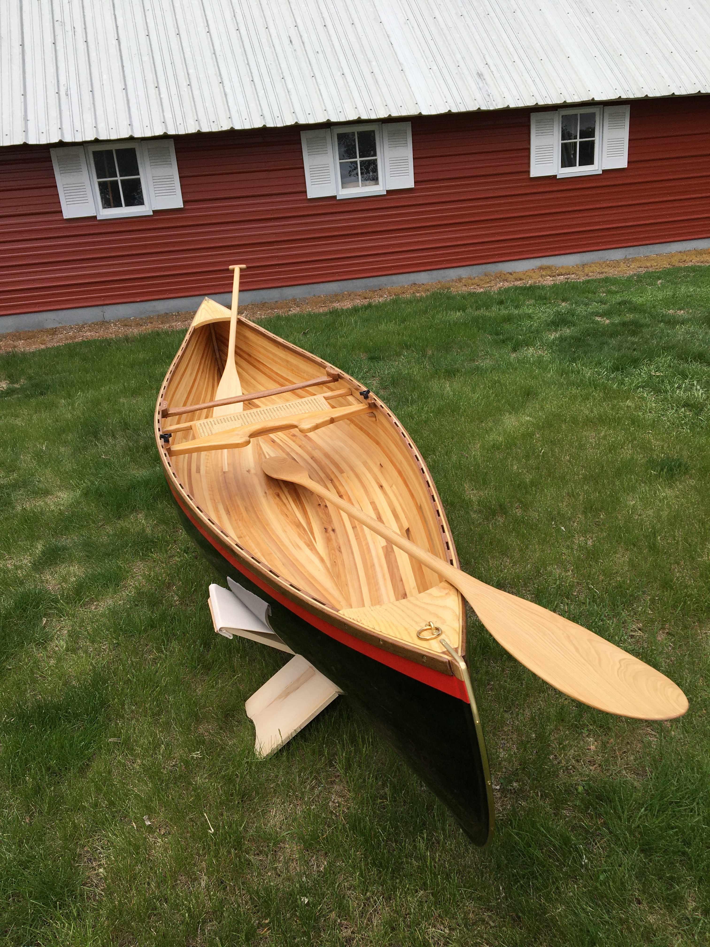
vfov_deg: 61.7
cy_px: 474
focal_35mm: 29
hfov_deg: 48.2
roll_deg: +4.3
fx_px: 793
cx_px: 355
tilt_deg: -22.3
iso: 25
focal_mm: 4.15
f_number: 2.2
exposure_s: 1/663
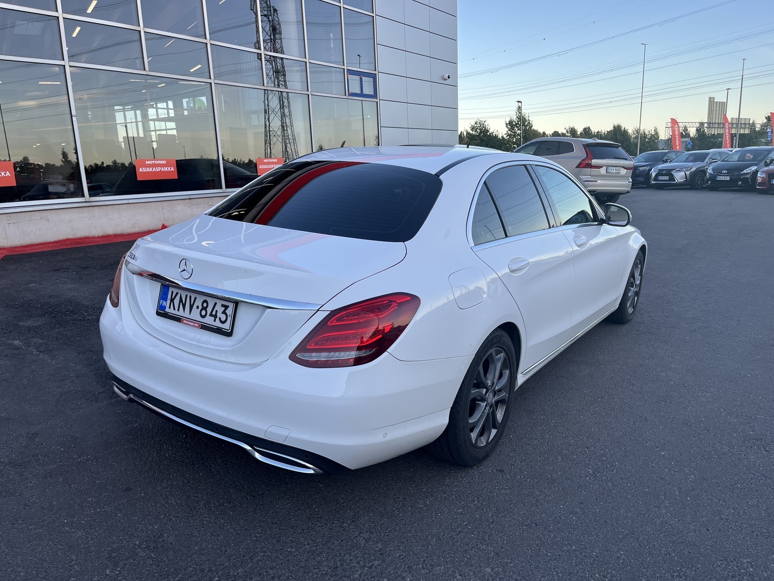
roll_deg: +2.7
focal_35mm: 26
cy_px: 290
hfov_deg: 67.3
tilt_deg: -13.3
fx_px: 581
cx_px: 387
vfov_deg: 53.1
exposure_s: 1/520
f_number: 1.6
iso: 50
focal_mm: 5.1
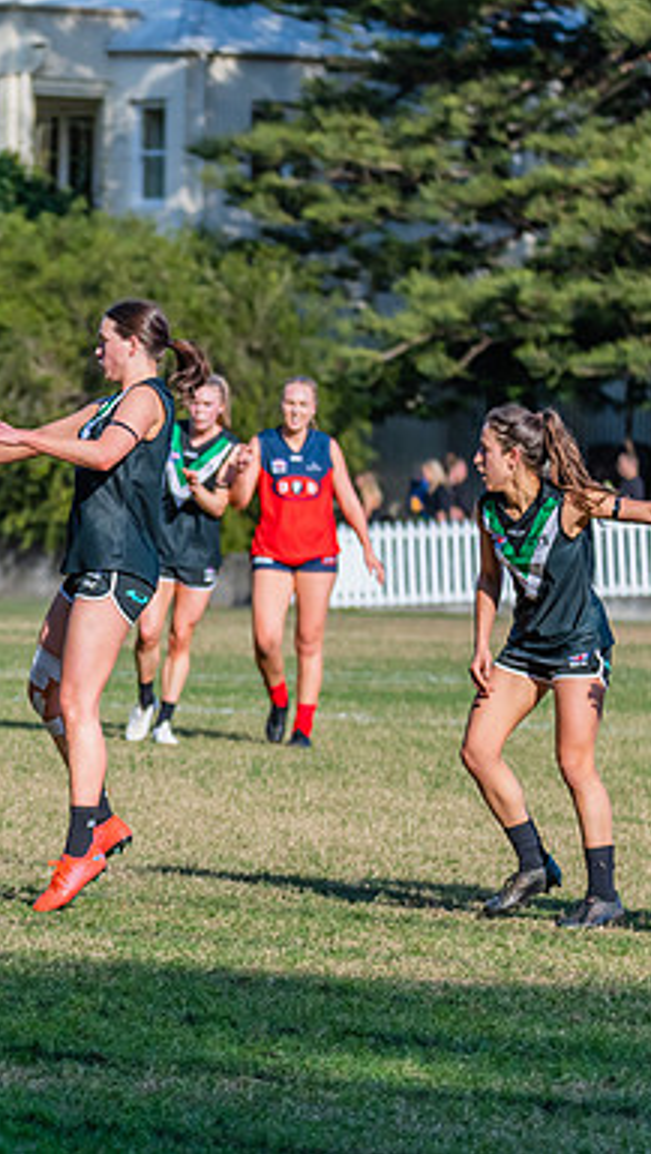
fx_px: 9652
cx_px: 10
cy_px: 530
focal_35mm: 315
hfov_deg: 3.9
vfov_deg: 6.8
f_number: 5.6
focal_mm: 170
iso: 800
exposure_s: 1/1600
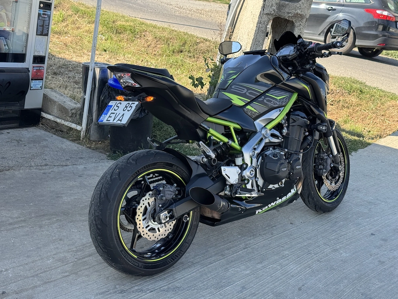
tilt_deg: -15.6
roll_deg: -10.8
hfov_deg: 39.7
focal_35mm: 48
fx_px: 552
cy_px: 150
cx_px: 199
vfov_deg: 30.3
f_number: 1.78
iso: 64
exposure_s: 1/739
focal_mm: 6.76
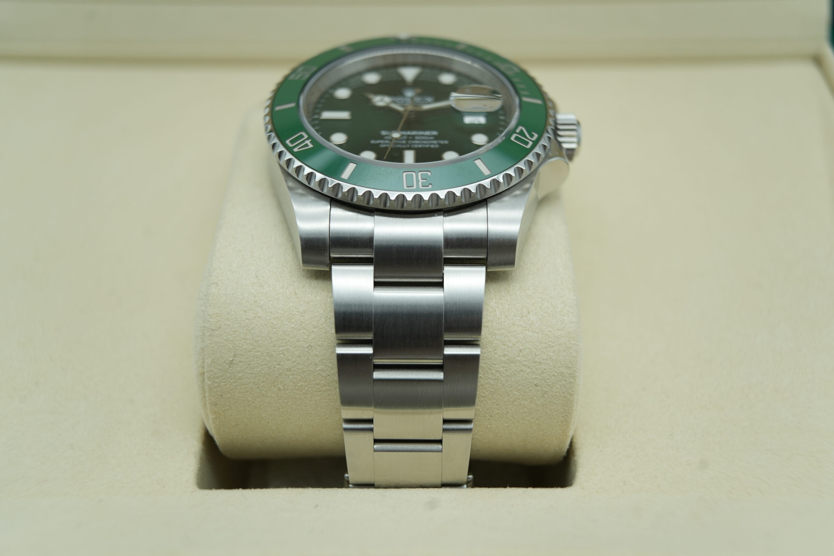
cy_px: 278
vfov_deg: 37.9
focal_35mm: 35
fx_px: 811
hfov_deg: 54.4
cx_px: 417
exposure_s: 1/250
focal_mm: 35
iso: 400
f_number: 5
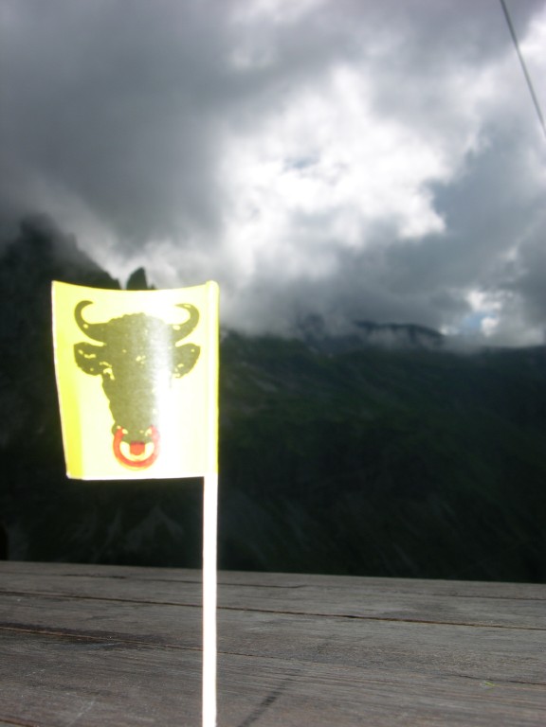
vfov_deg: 33.2
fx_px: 1220
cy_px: 364
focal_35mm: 58
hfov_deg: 25.2
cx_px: 273
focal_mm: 14.7
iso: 50
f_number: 7
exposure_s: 1/414
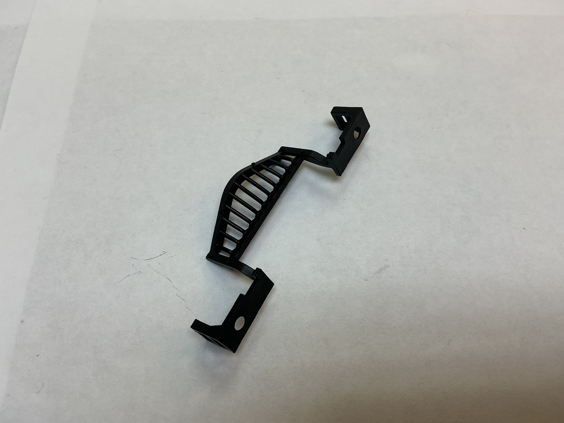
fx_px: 472
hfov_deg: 61.7
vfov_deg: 48.2
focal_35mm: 29
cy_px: 212
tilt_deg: -66.4
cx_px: 282
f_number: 1.8
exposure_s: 1/100
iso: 20
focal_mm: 3
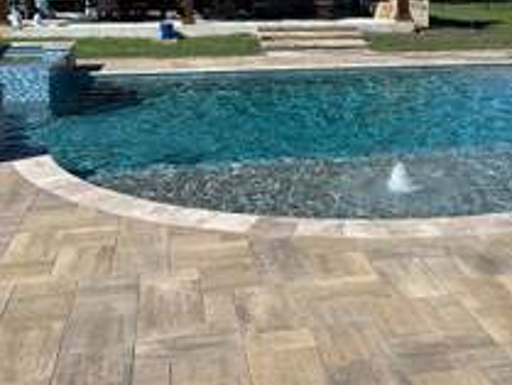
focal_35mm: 46
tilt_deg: -6.8
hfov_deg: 40.8
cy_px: 54
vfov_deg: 30.4
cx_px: 333
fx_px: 681
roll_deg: +0.0
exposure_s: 1/6211
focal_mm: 6.86
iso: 80
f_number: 1.78
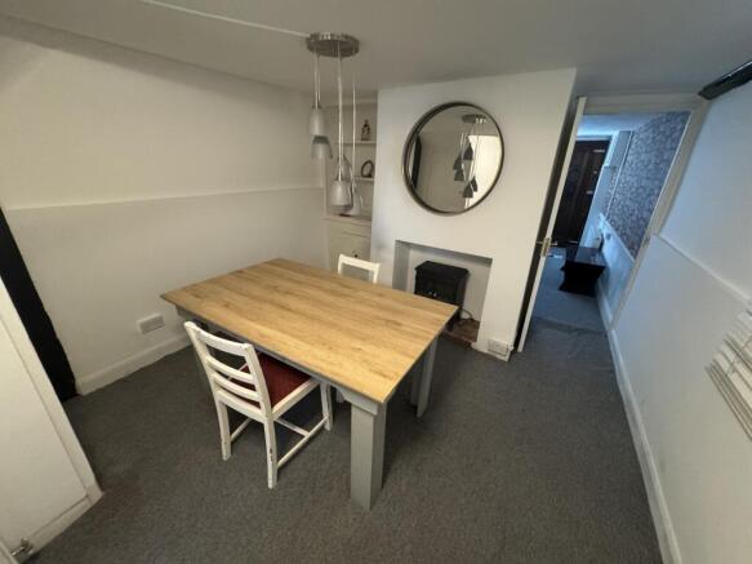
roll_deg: -2.1
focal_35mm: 14
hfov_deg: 102.1
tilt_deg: -20.8
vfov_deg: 85.7
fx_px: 304
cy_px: 282
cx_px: 376
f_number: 2.2
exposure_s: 1/50
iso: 800
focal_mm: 2.22
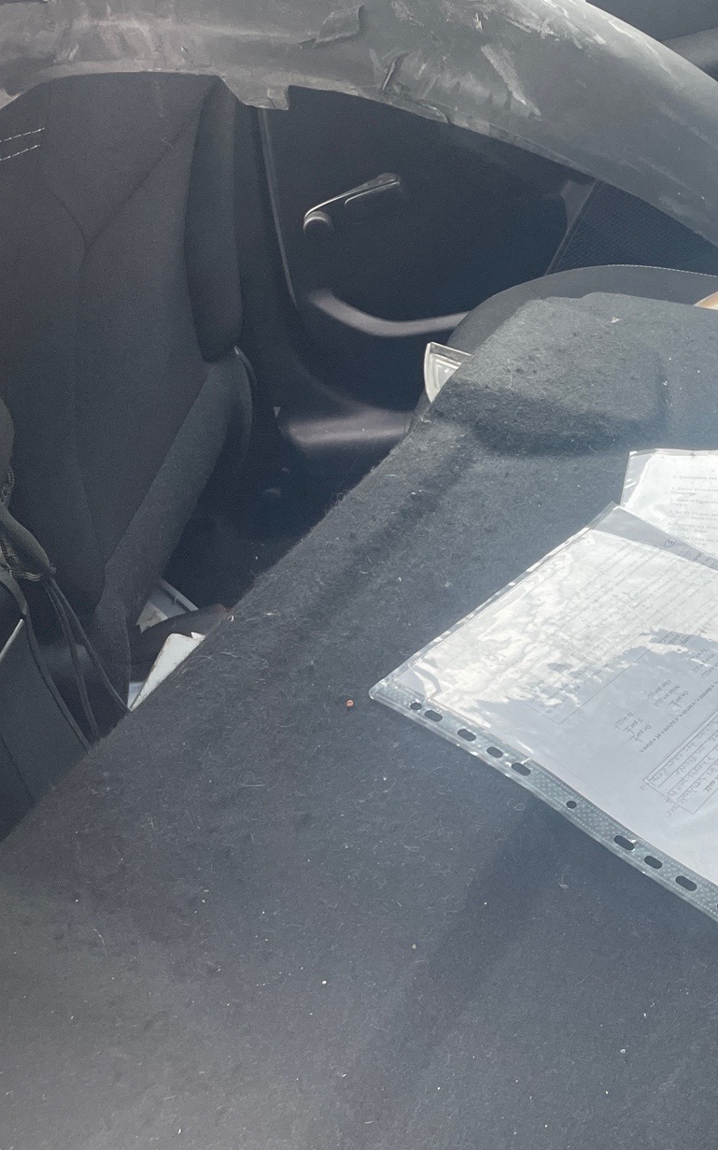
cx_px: 697
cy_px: 549
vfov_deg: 46.2
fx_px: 1347
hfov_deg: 28.3
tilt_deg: -40.5
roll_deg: +5.3
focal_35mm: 43
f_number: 1.6
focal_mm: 4.2
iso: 125
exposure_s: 1/121
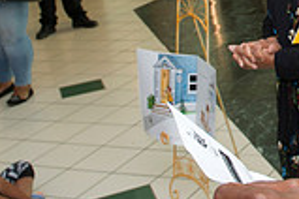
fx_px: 789
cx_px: 361
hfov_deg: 20.1
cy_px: -64
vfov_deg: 13.8
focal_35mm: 95
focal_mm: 26
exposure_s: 1/200
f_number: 6.3
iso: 1250
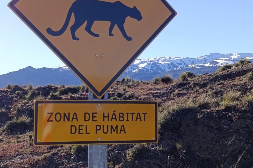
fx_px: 534
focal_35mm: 76
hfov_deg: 26.7
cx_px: 123
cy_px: 55
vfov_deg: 17.9
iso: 50
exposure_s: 1/627
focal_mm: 6.14
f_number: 1.6
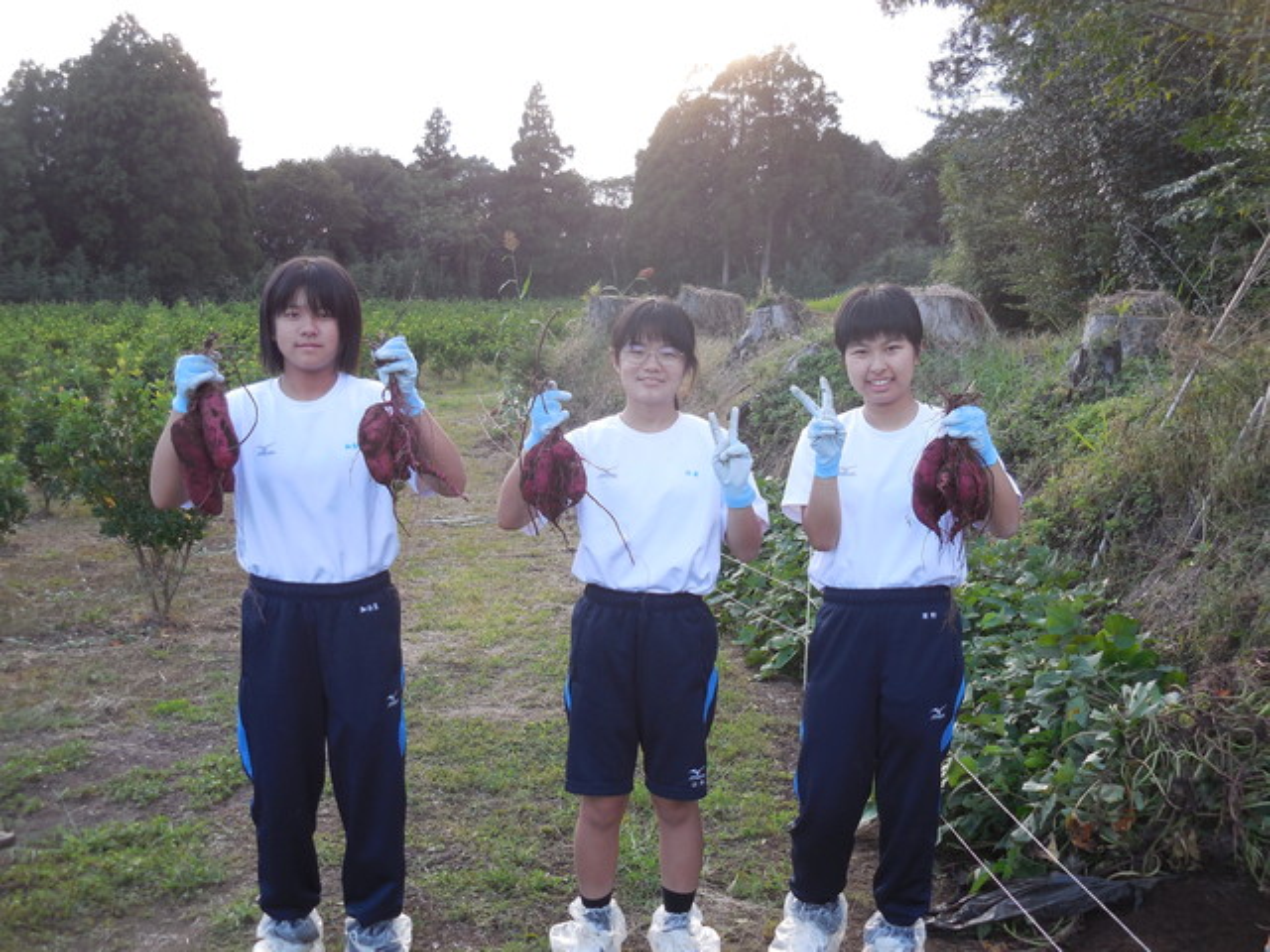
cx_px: 635
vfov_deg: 32.2
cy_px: 476
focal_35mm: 45
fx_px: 1651
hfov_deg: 42.1
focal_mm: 8.1
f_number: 4.2
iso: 125
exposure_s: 1/60
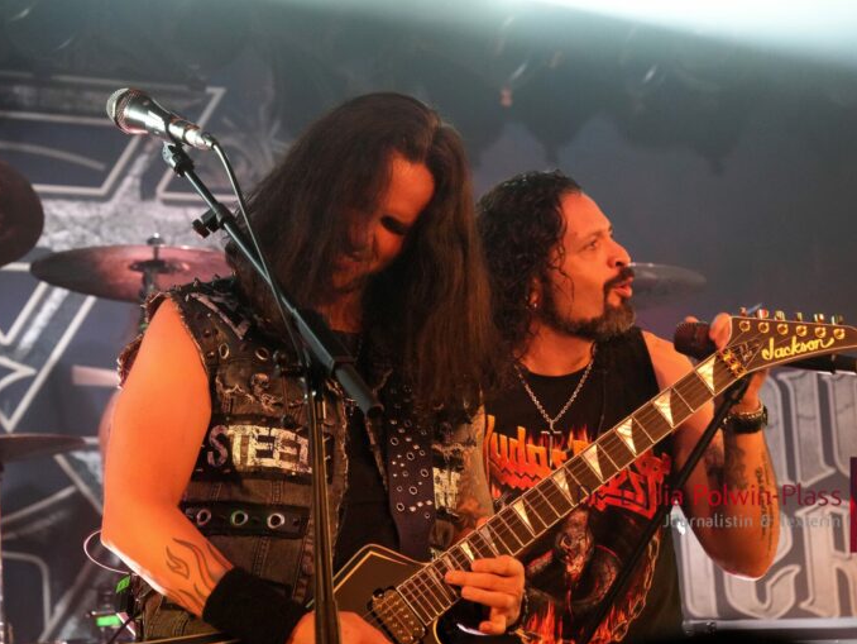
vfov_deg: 10.1
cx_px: 434
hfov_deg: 13.4
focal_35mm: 147
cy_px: 323
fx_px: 3641
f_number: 5.6
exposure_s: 1/125
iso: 6400
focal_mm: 90
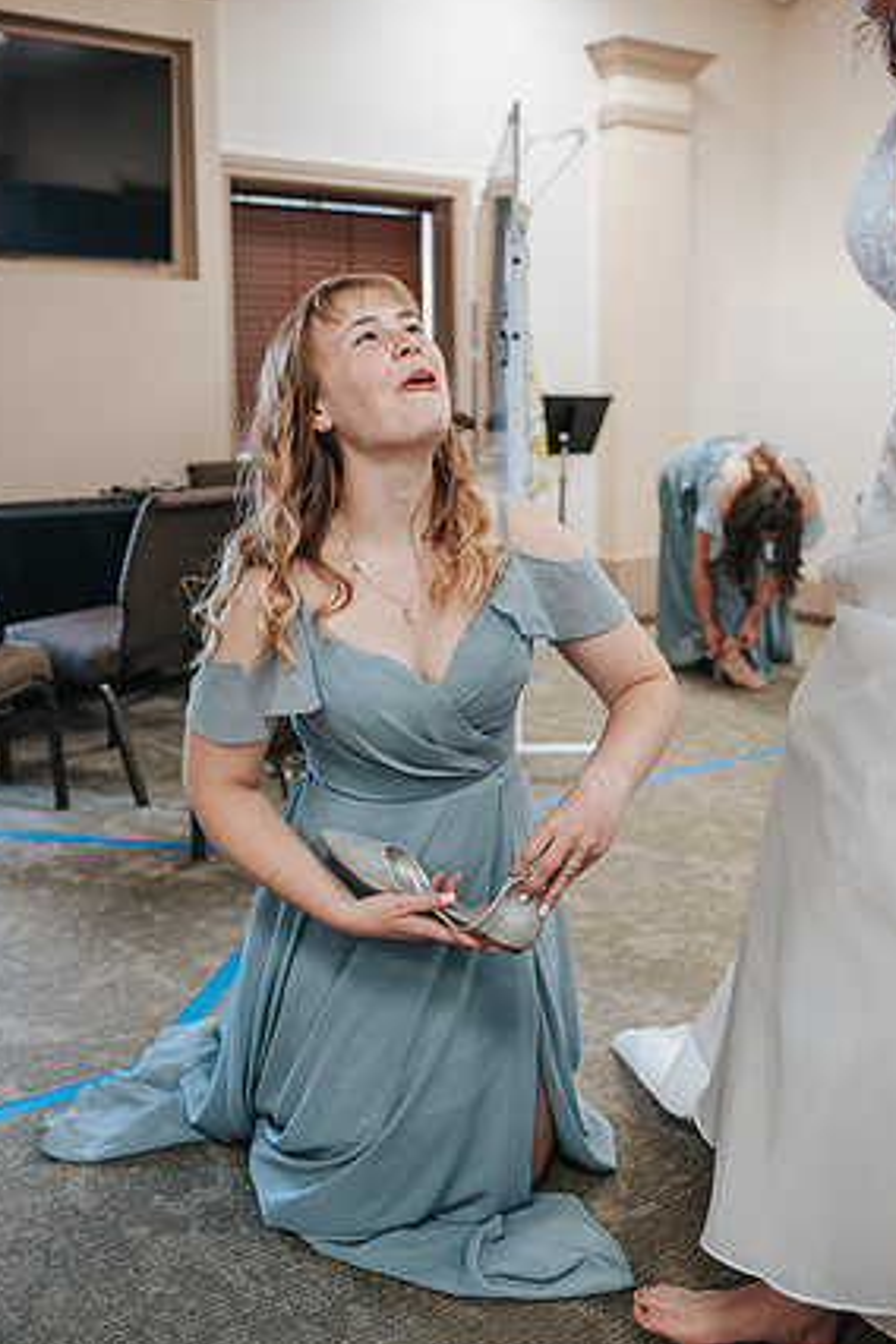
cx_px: 451
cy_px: 688
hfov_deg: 35.9
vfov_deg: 51.9
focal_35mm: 37
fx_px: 1381
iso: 720
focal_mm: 35
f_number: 2.8
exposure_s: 1/125
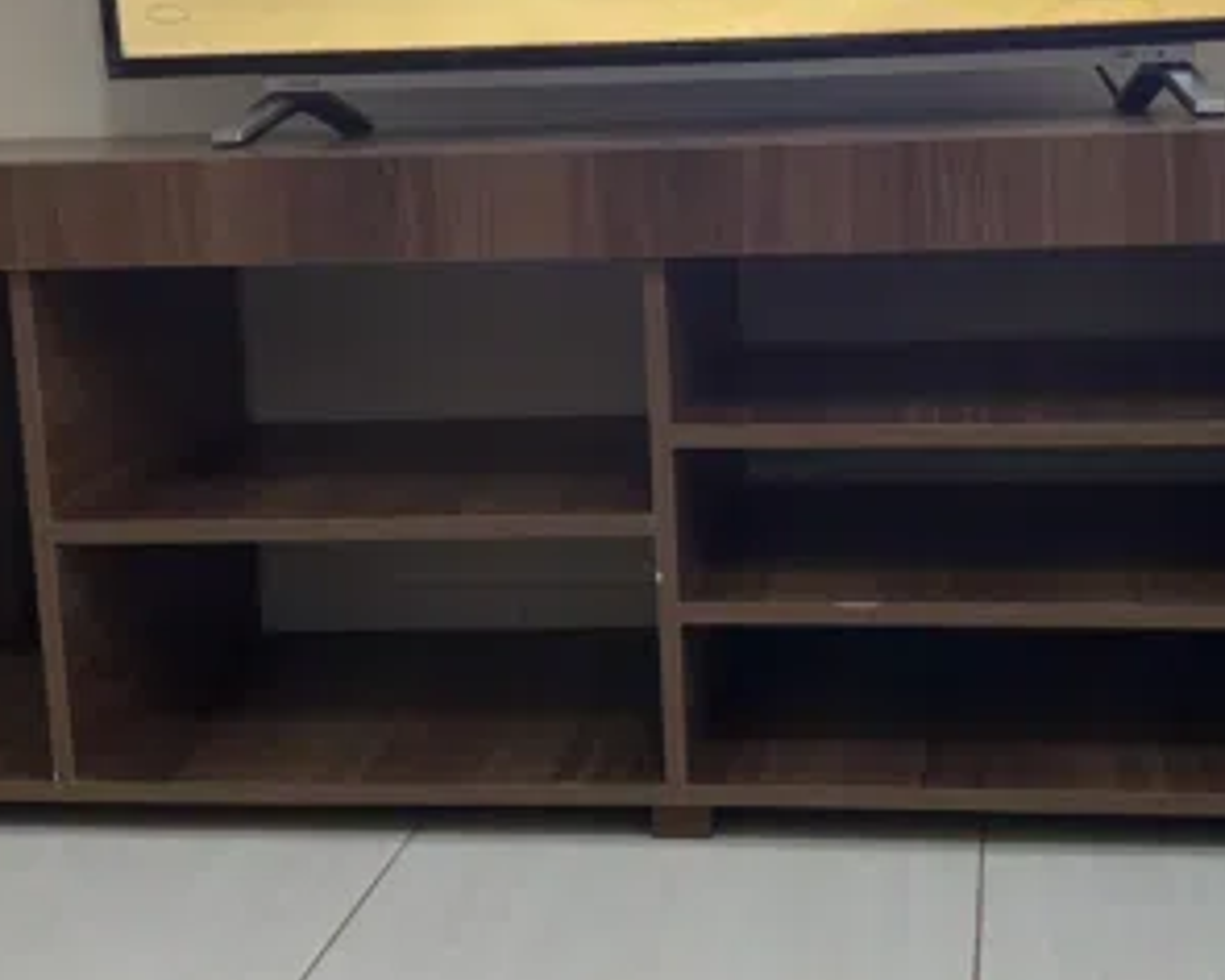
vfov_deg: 27.5
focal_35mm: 55
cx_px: 760
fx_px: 1994
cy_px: 341
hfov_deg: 34.0
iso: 250
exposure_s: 1/50
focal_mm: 5.96
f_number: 1.6
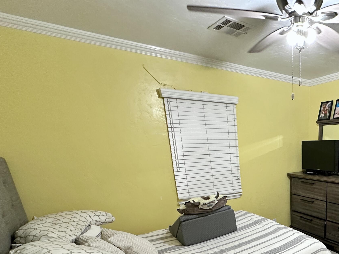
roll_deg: +0.5
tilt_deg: -16.7
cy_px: 214
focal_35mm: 25
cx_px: 291
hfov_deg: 61.0
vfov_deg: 50.5
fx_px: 245
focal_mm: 2.22
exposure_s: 1/60
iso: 250
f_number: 2.2
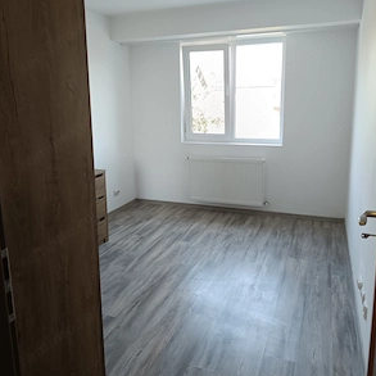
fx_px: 356
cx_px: 191
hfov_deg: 55.6
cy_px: 163
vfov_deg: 55.4
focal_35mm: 29
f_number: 1.65
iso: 539
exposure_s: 1/80
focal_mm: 6.14
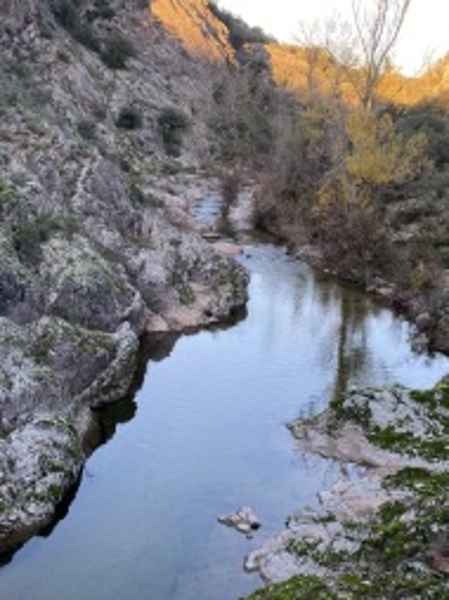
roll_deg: -2.2
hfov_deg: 35.1
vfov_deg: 45.8
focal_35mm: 41
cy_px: 321
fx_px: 710
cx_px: 224
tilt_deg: -16.3
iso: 32
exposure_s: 1/122
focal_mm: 4.25
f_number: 1.8
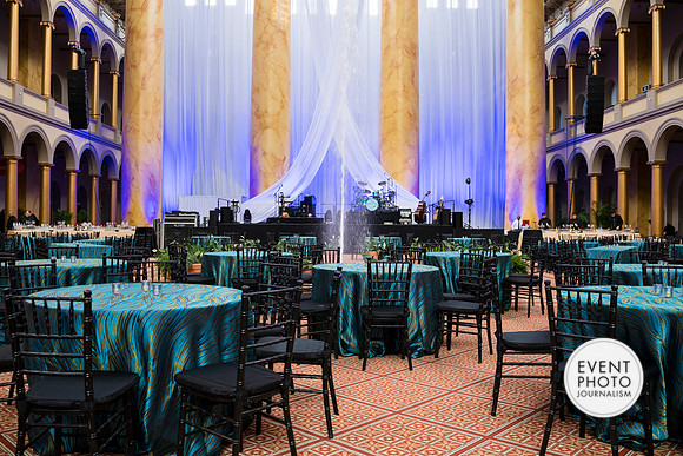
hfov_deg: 62.3
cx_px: 339
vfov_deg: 43.9
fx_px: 565
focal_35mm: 30
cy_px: 227
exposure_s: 1/100
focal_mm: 28
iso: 800
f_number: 4
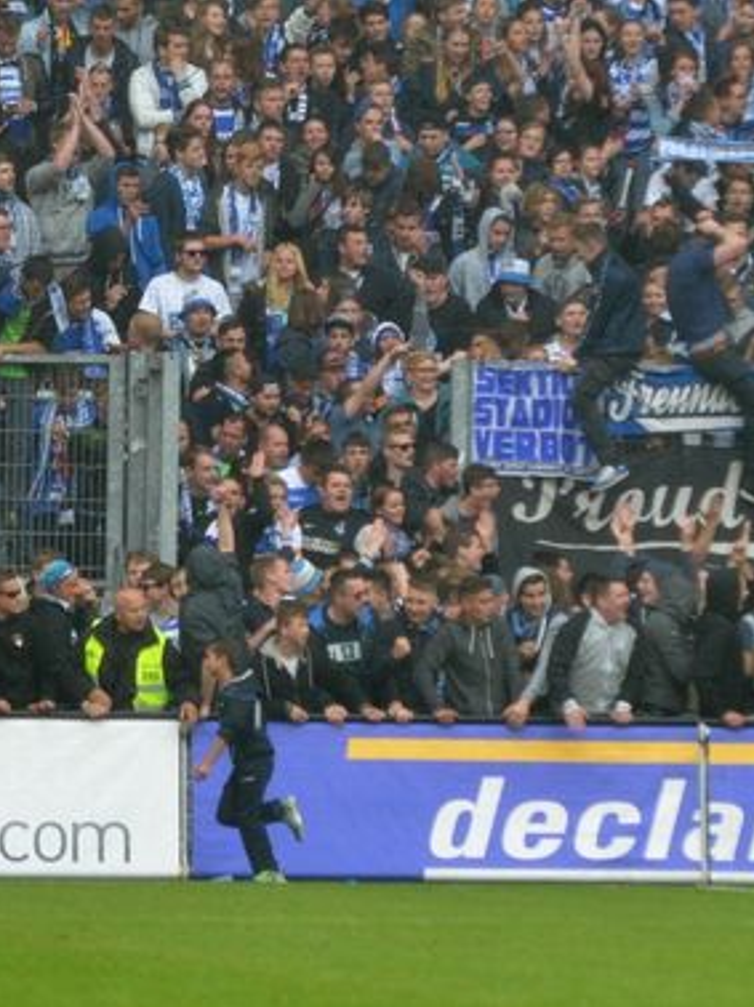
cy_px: 504
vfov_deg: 4.6
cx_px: 408
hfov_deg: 3.4
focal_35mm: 435
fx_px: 12648
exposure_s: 1/1000
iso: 800
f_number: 4
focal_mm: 200
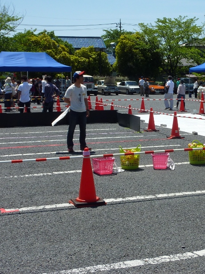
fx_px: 522
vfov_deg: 29.3
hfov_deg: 22.1
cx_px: 149
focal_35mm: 66
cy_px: 110
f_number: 5
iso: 80
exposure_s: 1/500
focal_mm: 6.5
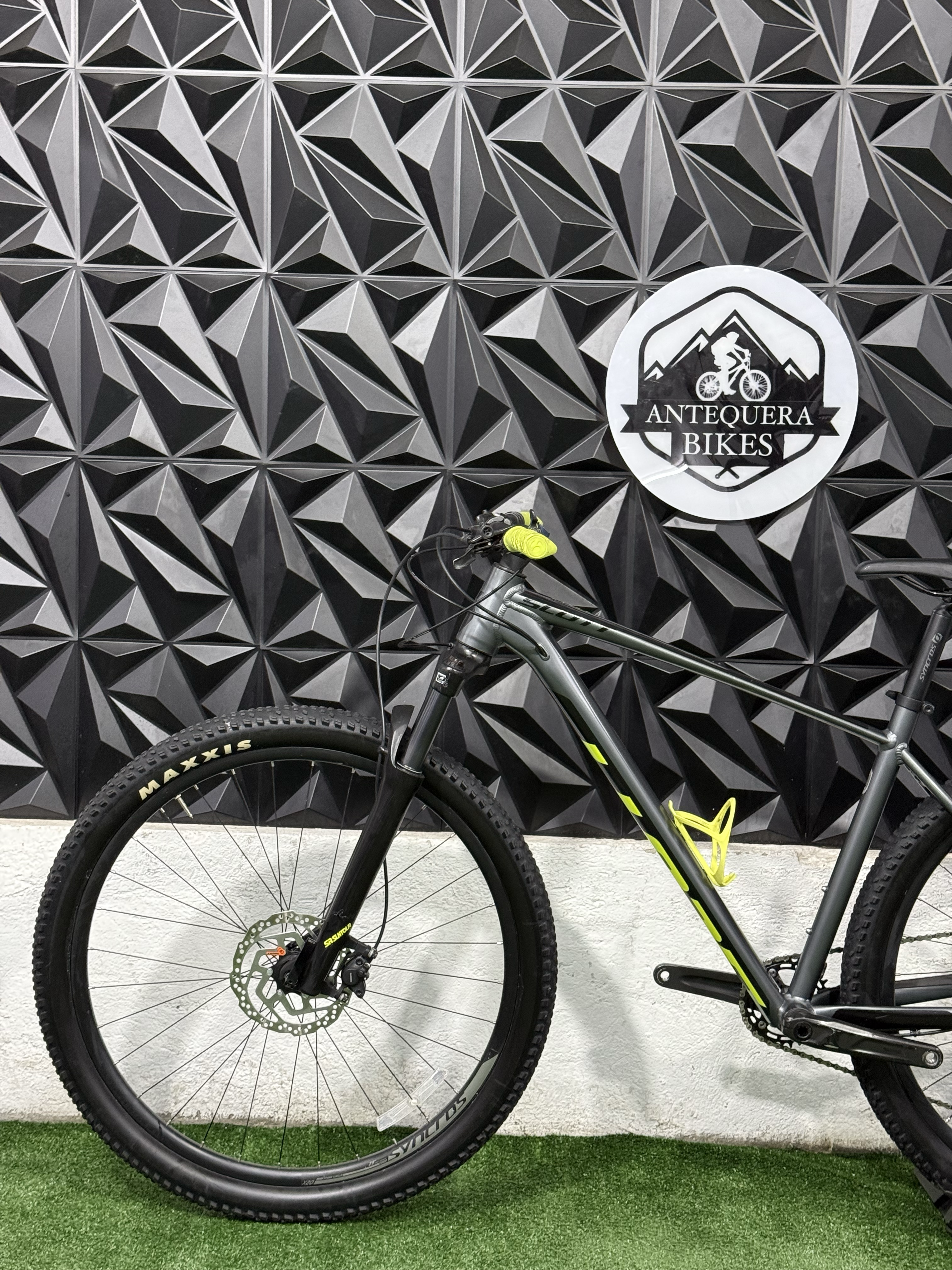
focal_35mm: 48
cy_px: 635
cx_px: 476
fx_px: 1760
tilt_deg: -6.6
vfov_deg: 39.7
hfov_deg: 30.3
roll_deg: -2.4
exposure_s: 1/60
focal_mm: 6.76
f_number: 1.78
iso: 200
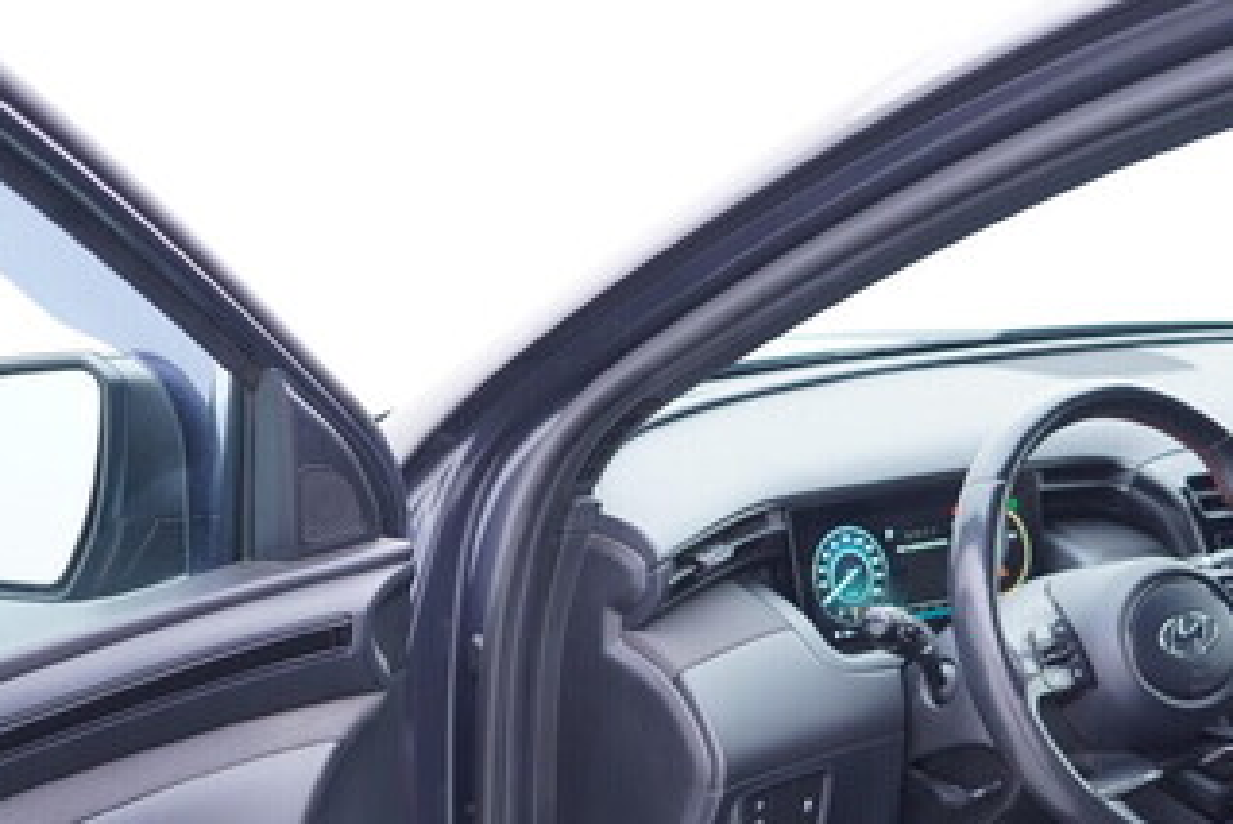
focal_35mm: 62
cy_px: 698
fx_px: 2124
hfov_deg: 32.4
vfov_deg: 21.6
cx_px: 618
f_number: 2.8
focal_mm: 24
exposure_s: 1/40
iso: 250
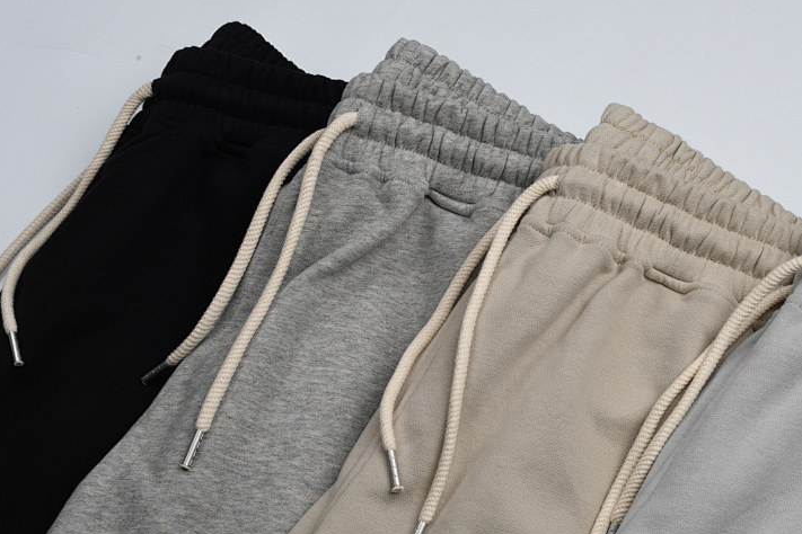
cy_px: 294
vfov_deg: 17.9
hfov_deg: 26.5
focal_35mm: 76
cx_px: 553
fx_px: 1693
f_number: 16
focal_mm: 50
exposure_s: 1/100
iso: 100
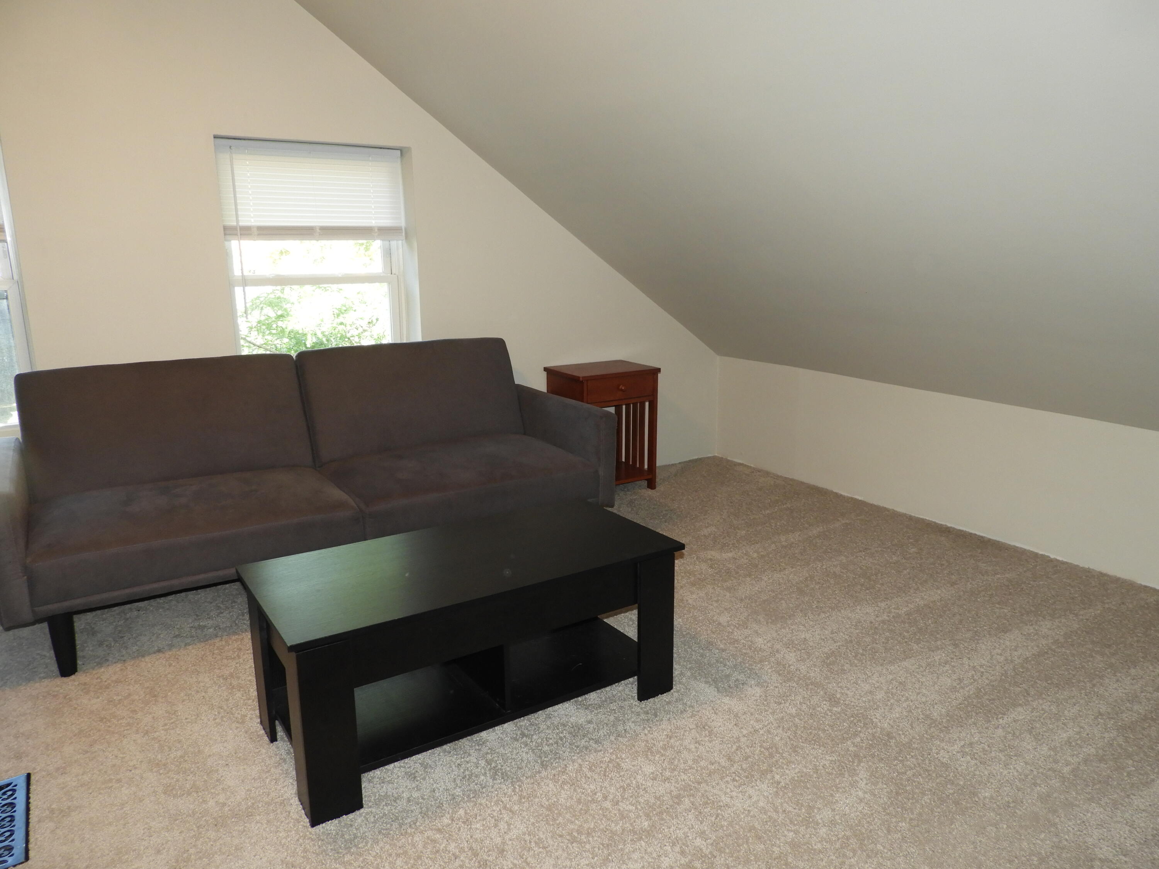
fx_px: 804
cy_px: 434
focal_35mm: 24
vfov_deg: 56.8
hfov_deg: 71.6
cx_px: 580
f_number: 3.3
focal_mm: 4.3
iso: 200
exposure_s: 1/30
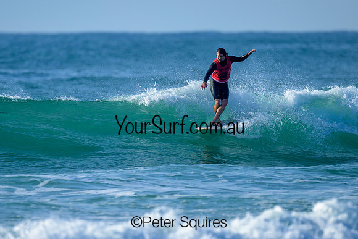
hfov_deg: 1.9
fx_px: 10941
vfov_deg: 1.3
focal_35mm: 1100
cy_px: 124
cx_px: 165
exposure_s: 1/2000
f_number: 6.3
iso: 280
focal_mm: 800
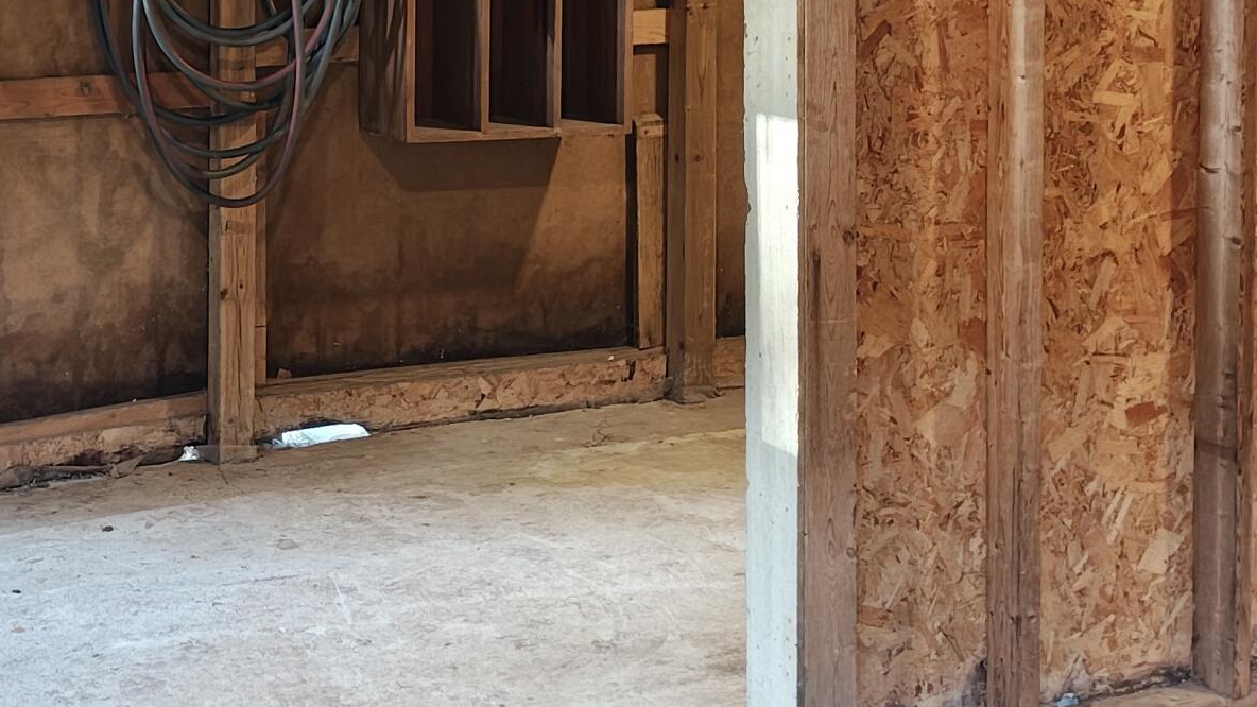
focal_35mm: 69
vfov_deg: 17.2
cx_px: 355
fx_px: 2300
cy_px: 42
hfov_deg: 30.2
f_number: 1.7
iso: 1653
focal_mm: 4.68
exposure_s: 1/60
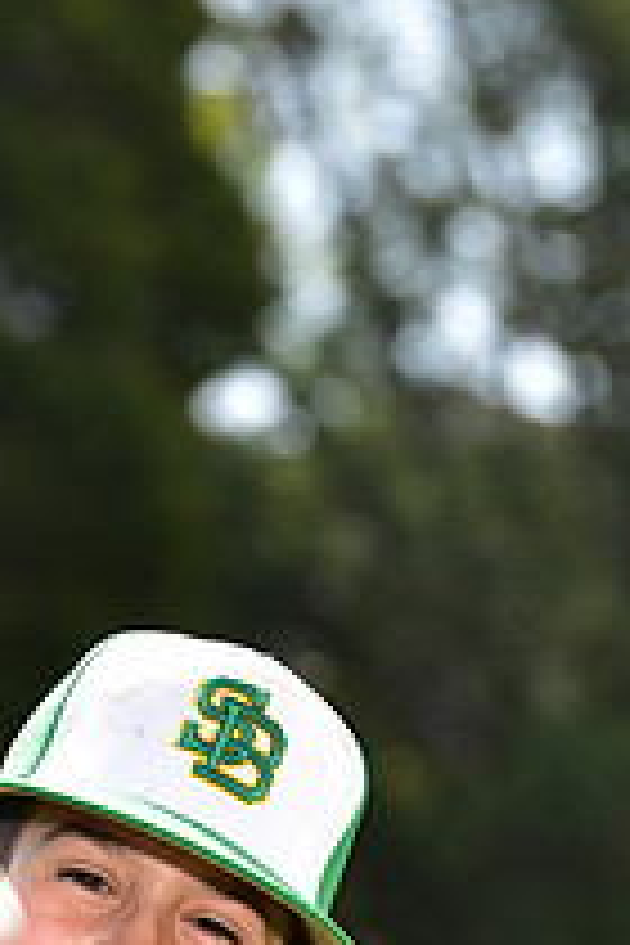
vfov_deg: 5.5
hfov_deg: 3.7
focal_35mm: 372
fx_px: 9764
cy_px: 1287
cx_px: 43
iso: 100
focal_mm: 135
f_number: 5.6
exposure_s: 1/200
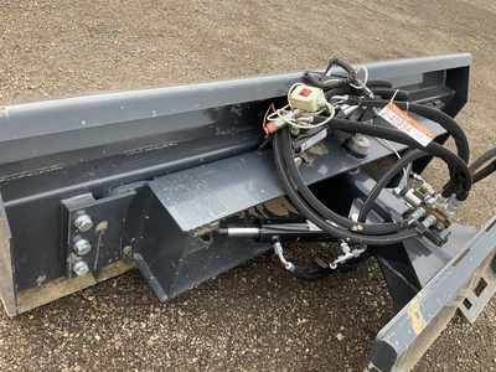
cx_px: 248
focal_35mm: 29
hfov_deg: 61.7
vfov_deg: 48.2
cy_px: 186
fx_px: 416
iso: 25
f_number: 1.8
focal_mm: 3
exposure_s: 1/318
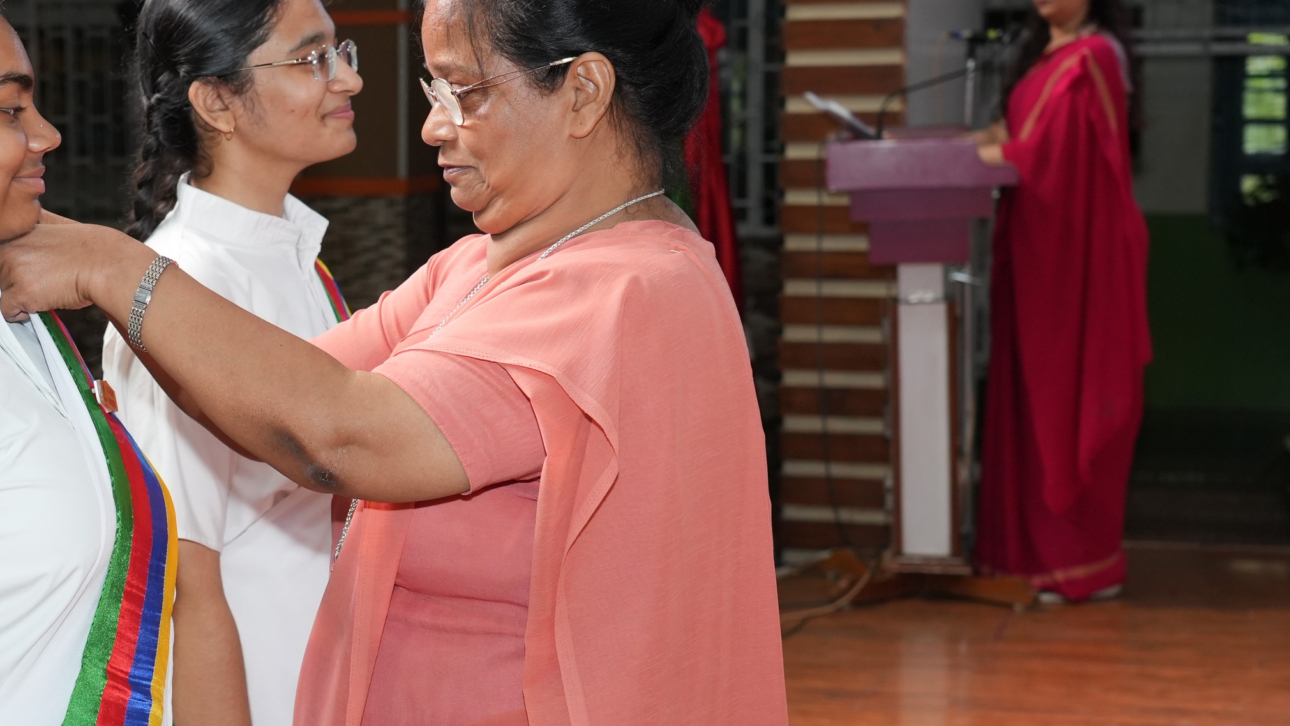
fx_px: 3044
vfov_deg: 13.6
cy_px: 493
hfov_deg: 23.4
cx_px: 196
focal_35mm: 89
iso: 1250
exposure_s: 1/160
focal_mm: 49
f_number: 5.6
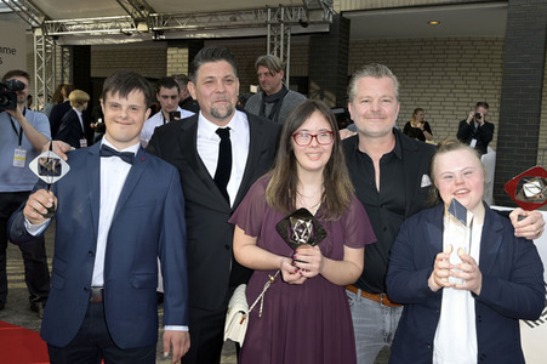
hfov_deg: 54.5
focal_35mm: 35
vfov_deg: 37.8
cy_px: 182
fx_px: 531
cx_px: 274
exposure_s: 1/250
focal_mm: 35
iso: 500
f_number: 9
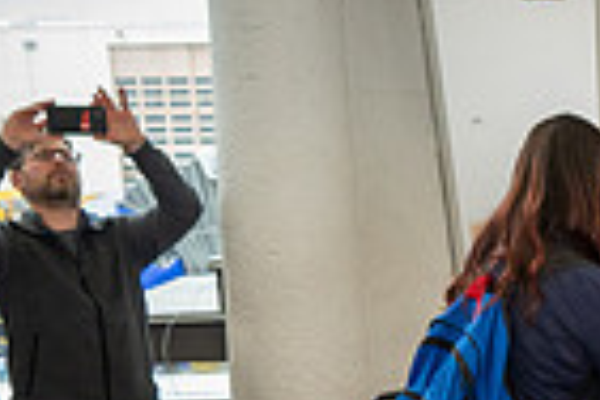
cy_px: 502
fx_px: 1650
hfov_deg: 18.7
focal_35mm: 99
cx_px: 834
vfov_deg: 13.4
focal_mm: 24
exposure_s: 1/100
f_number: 5
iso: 2800
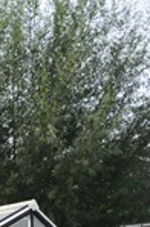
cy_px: 327
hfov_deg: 13.2
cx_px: -33
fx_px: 628
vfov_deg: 18.4
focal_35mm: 100
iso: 200
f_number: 8
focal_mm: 22
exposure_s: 1/250
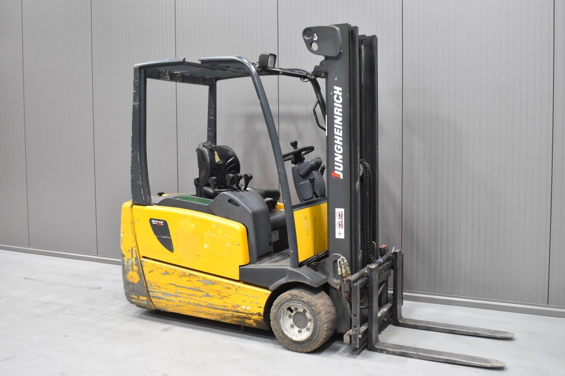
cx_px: 284
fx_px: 557
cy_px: 183
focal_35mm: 36
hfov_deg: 53.8
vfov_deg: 37.3
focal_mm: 23
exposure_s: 1/30
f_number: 5
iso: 1600
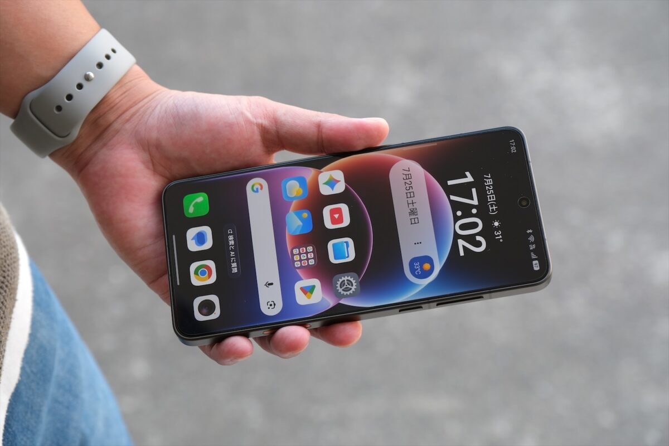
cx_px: 334
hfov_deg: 24.5
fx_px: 1542
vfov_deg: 16.5
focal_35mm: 83
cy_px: 223
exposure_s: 1/125
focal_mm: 55
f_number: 4.5
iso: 320
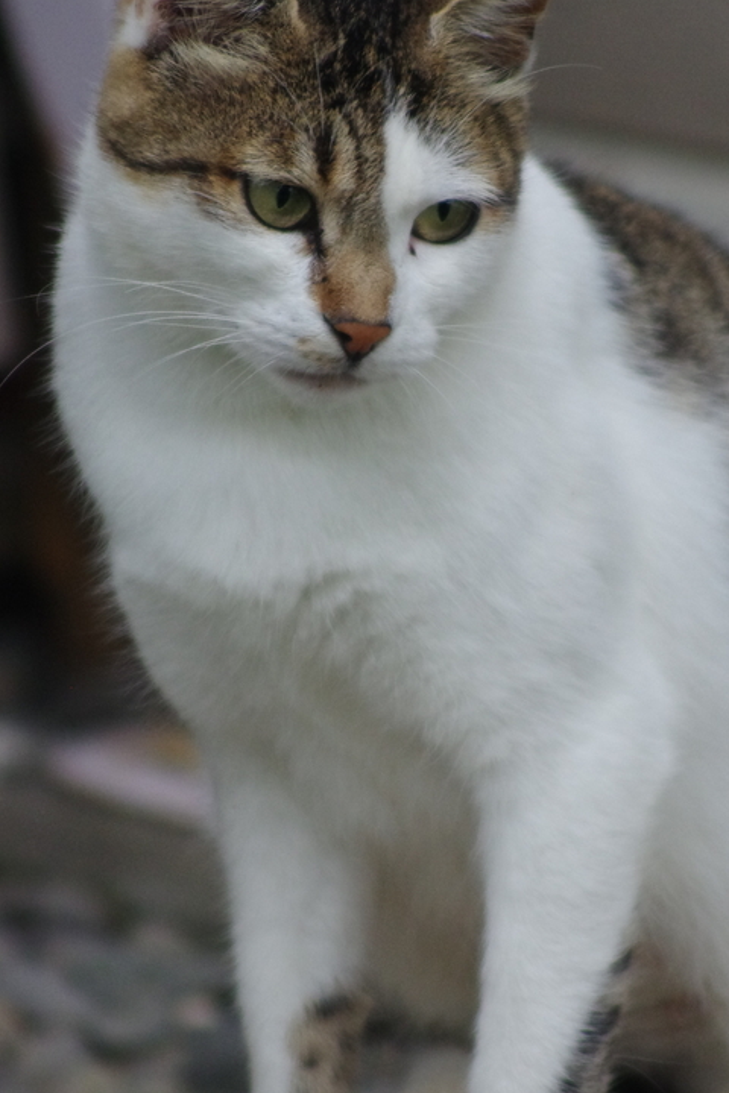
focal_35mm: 475
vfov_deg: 4.3
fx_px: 14427
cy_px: 496
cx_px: 474
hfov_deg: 2.9
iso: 1600
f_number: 5.6
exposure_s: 1/250
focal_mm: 190
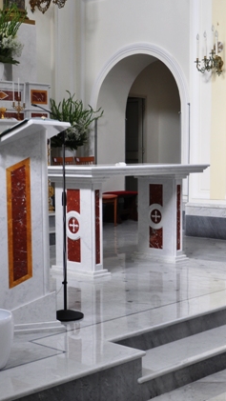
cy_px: 200
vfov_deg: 33.8
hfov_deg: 19.4
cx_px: 105
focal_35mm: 62
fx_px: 660
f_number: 4.5
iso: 200
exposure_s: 1/30
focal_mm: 26
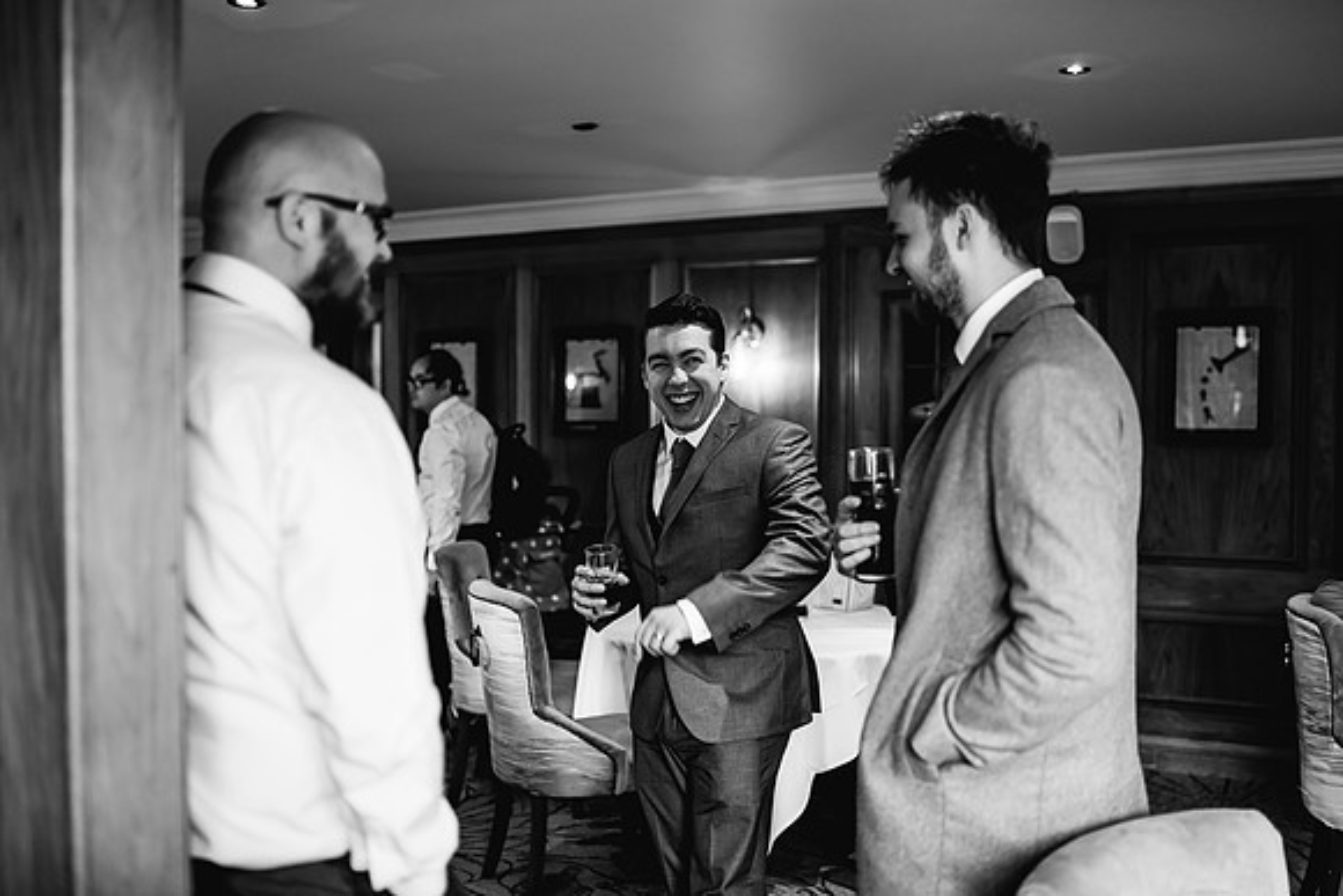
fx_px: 1306
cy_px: 448
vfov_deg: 37.9
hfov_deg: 54.4
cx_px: 672
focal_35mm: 35
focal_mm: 35
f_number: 1.6
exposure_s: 1/250
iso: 640
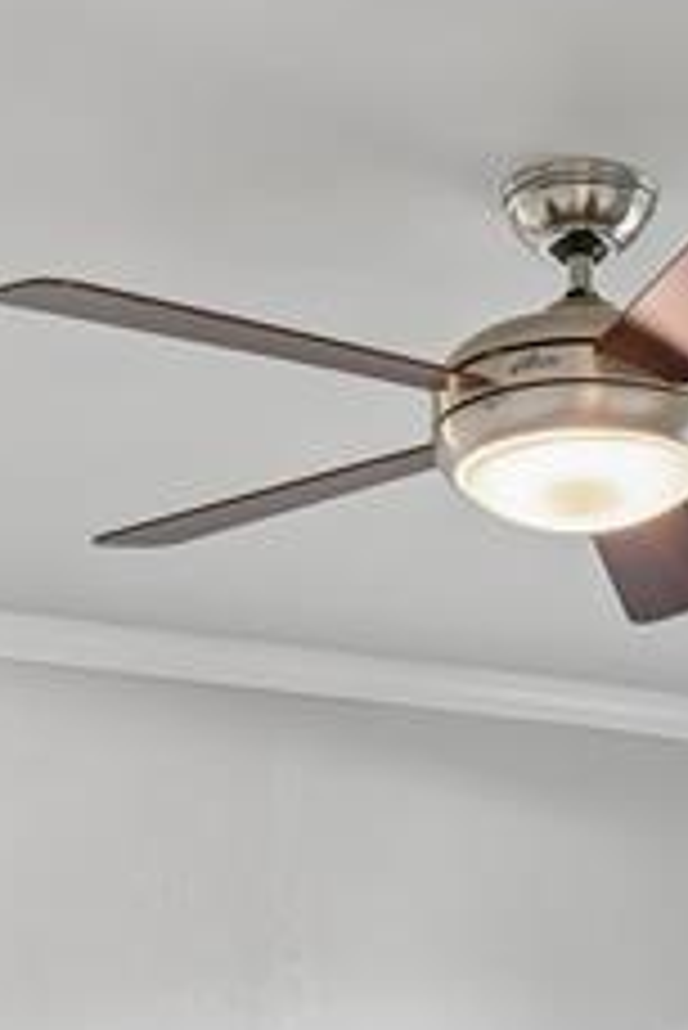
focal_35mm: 76
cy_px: 1255
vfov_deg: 24.1
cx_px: 409
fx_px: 2175
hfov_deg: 18.0
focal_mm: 17
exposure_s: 1/15
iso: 400
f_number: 8
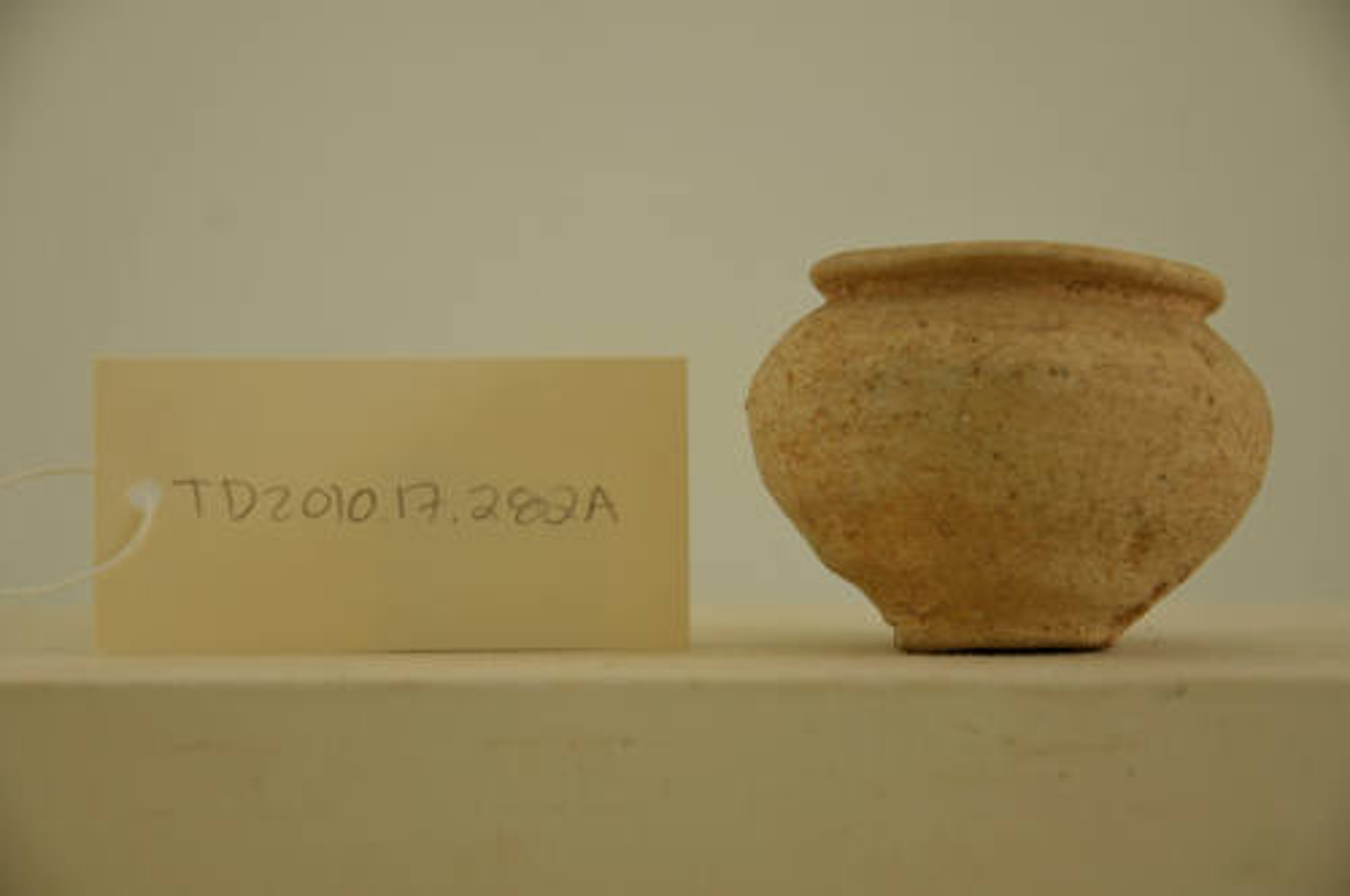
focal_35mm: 98
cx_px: 675
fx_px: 3651
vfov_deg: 14.0
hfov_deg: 20.9
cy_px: 448
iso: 200
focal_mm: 65
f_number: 5.3
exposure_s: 1/60
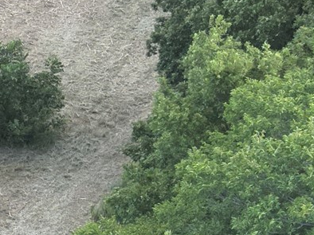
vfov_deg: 12.4
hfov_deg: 14.7
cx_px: -256
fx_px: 1061
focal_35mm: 117
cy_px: 257
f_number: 2.8
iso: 260
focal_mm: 4.4
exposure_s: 1/100
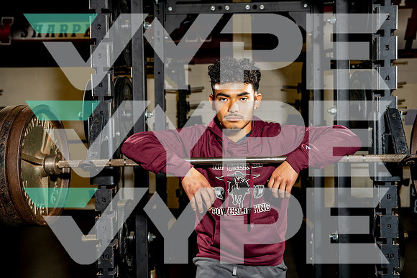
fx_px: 440
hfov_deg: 50.7
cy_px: 139
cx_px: 208
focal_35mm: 38
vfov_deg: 35.1
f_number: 4
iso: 200
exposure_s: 1/250
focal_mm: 38
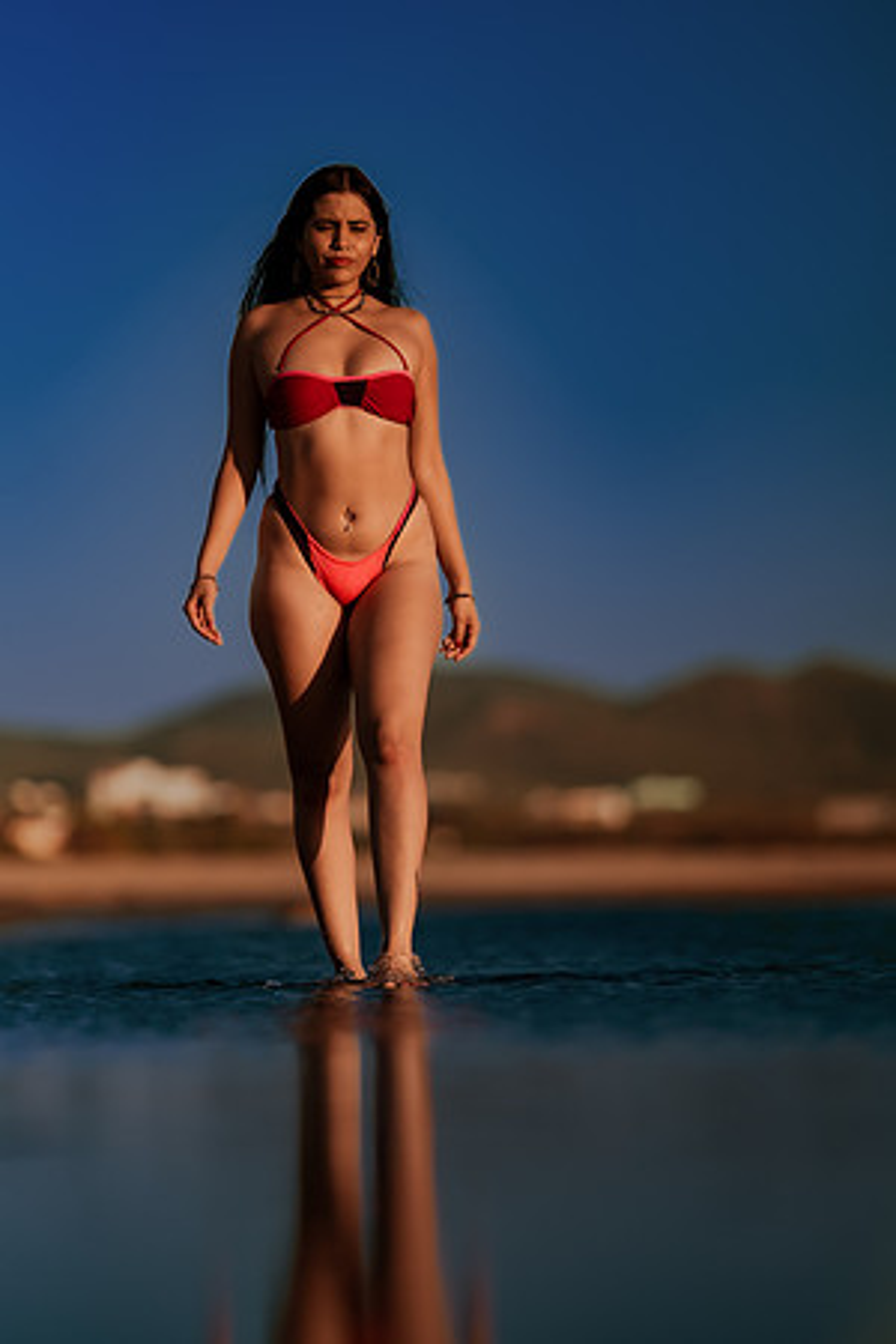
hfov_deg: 10.2
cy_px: 672
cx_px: 448
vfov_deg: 15.2
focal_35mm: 135
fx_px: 5040
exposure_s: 1/6400
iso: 100
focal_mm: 135
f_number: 1.8
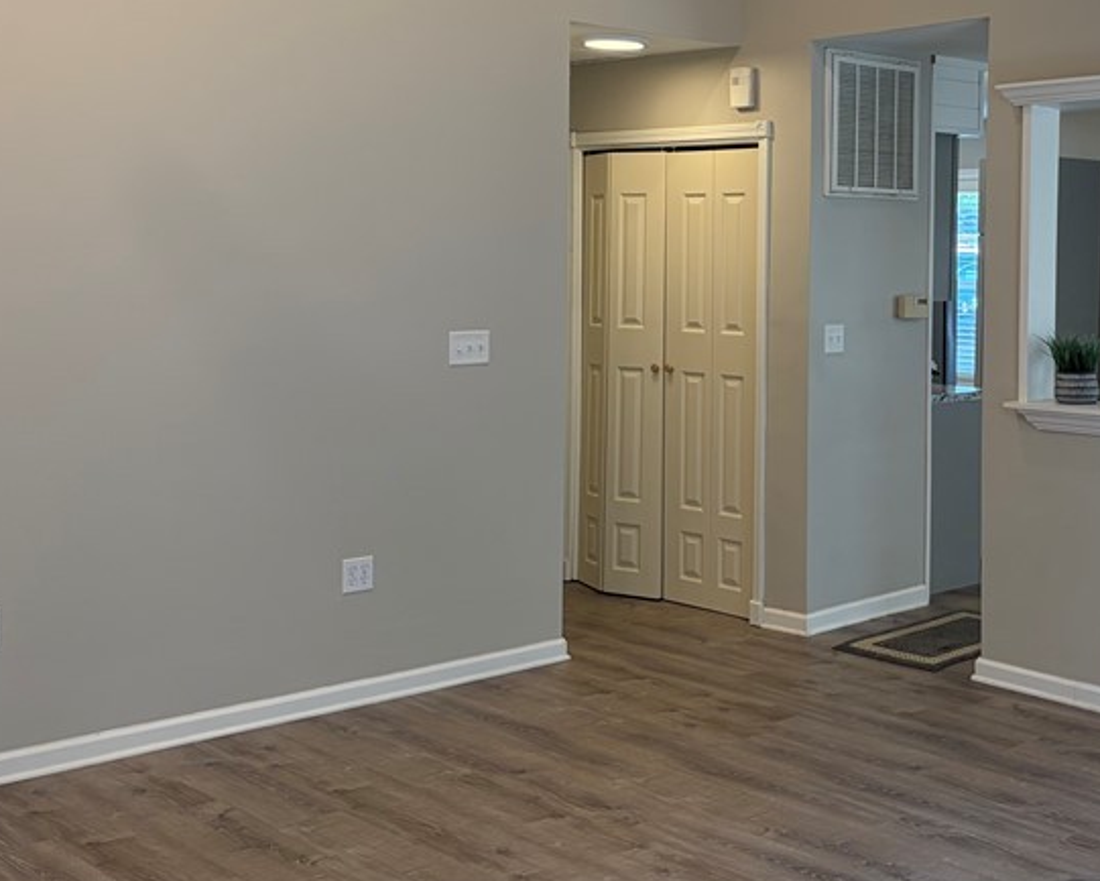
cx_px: 799
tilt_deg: -1.5
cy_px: 317
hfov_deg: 38.0
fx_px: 1563
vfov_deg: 31.3
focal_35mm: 48
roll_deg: -0.8
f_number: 1.6
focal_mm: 5.96
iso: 125
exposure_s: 1/170
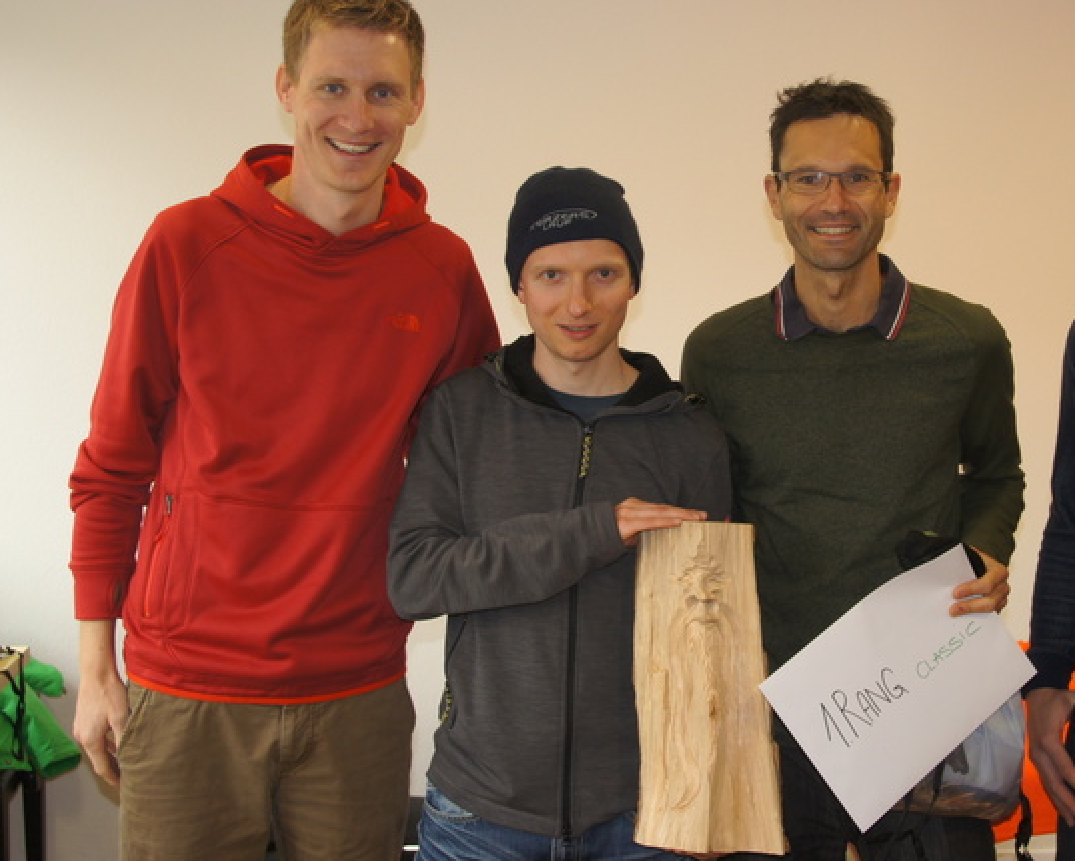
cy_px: 367
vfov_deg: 27.6
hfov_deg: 33.9
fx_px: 1751
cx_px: 711
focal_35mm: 55
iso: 500
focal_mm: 28
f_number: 4.5
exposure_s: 1/60
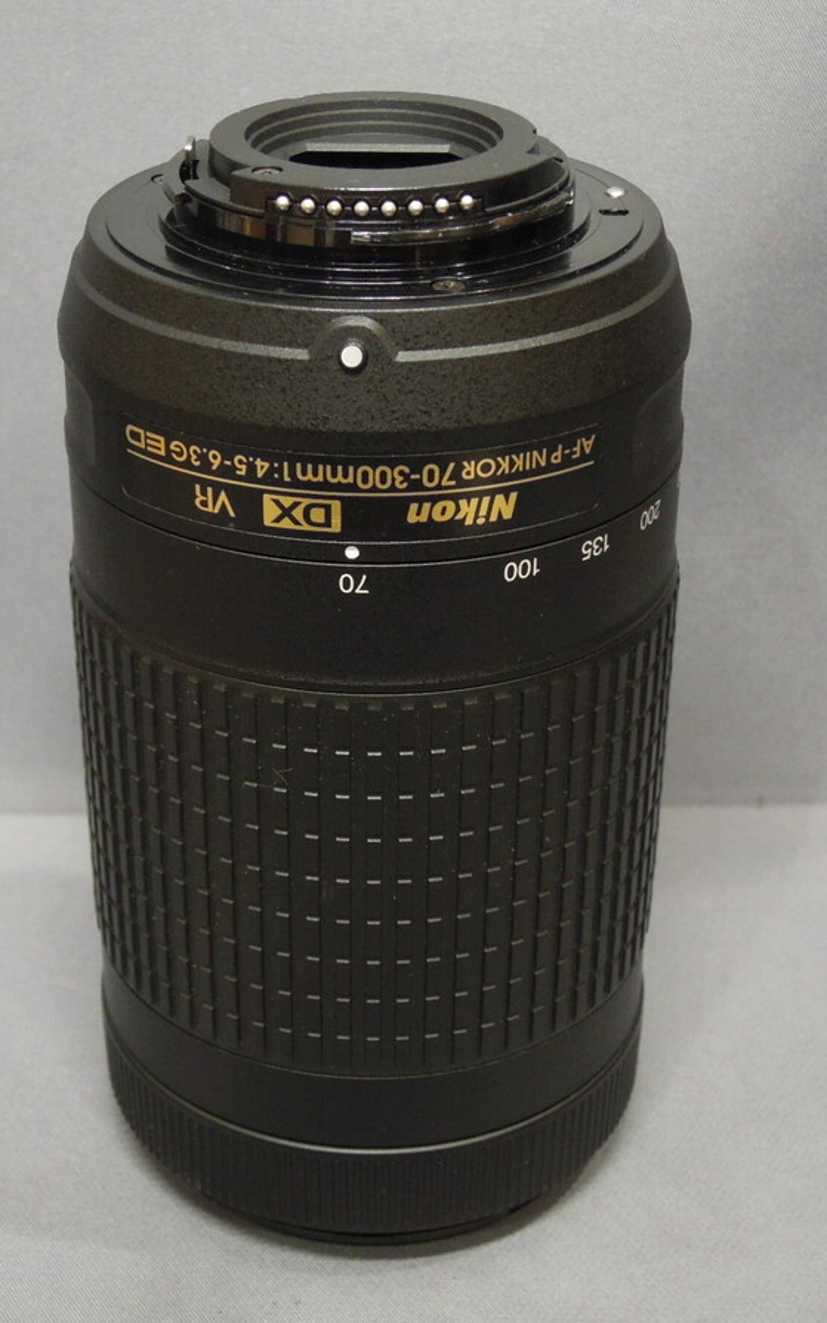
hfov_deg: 20.3
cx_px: 294
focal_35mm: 64
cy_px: 662
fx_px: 2307
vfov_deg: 32.0
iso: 400
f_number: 3.5
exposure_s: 1/25
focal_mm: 8.1
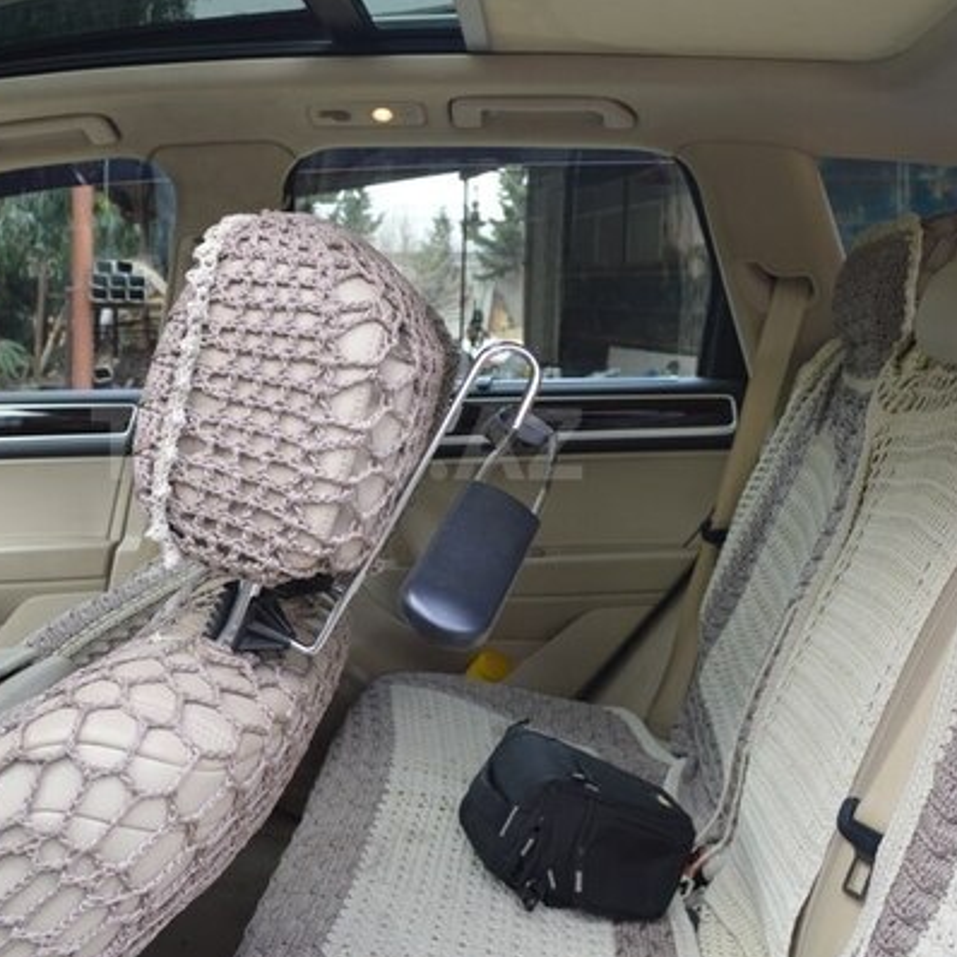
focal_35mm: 38
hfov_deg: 43.4
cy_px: 444
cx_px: 337
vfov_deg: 43.8
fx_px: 1189
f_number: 5.6
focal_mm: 18
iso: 400
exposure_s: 1/125
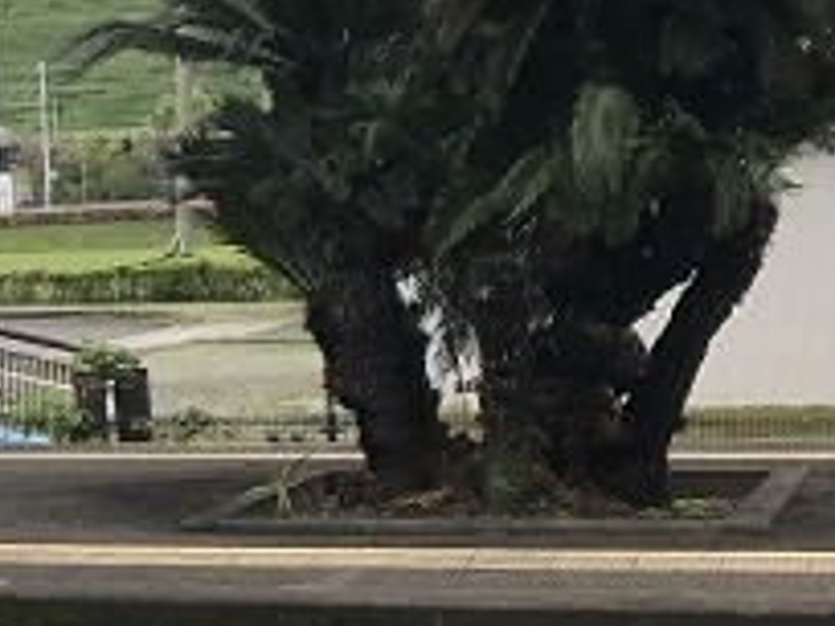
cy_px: 415
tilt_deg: -3.9
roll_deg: +4.2
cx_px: -526
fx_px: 2678
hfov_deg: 15.8
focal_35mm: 111
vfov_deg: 13.3
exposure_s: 1/847
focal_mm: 3.99
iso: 20
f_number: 1.8
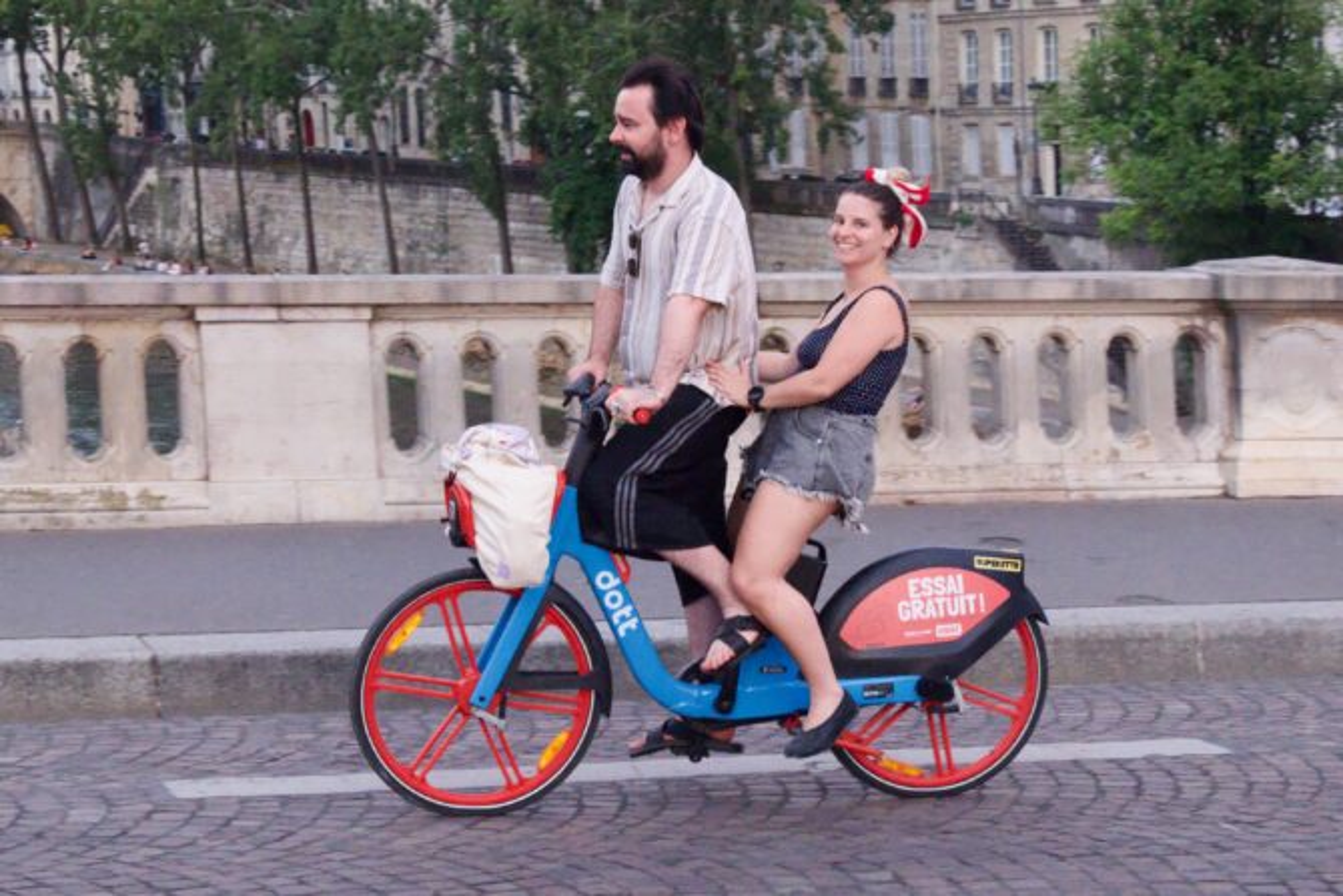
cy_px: 448
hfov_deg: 28.8
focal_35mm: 70
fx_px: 2612
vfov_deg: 19.5
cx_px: 672
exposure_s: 1/500
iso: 12800
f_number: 9
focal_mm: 46.6
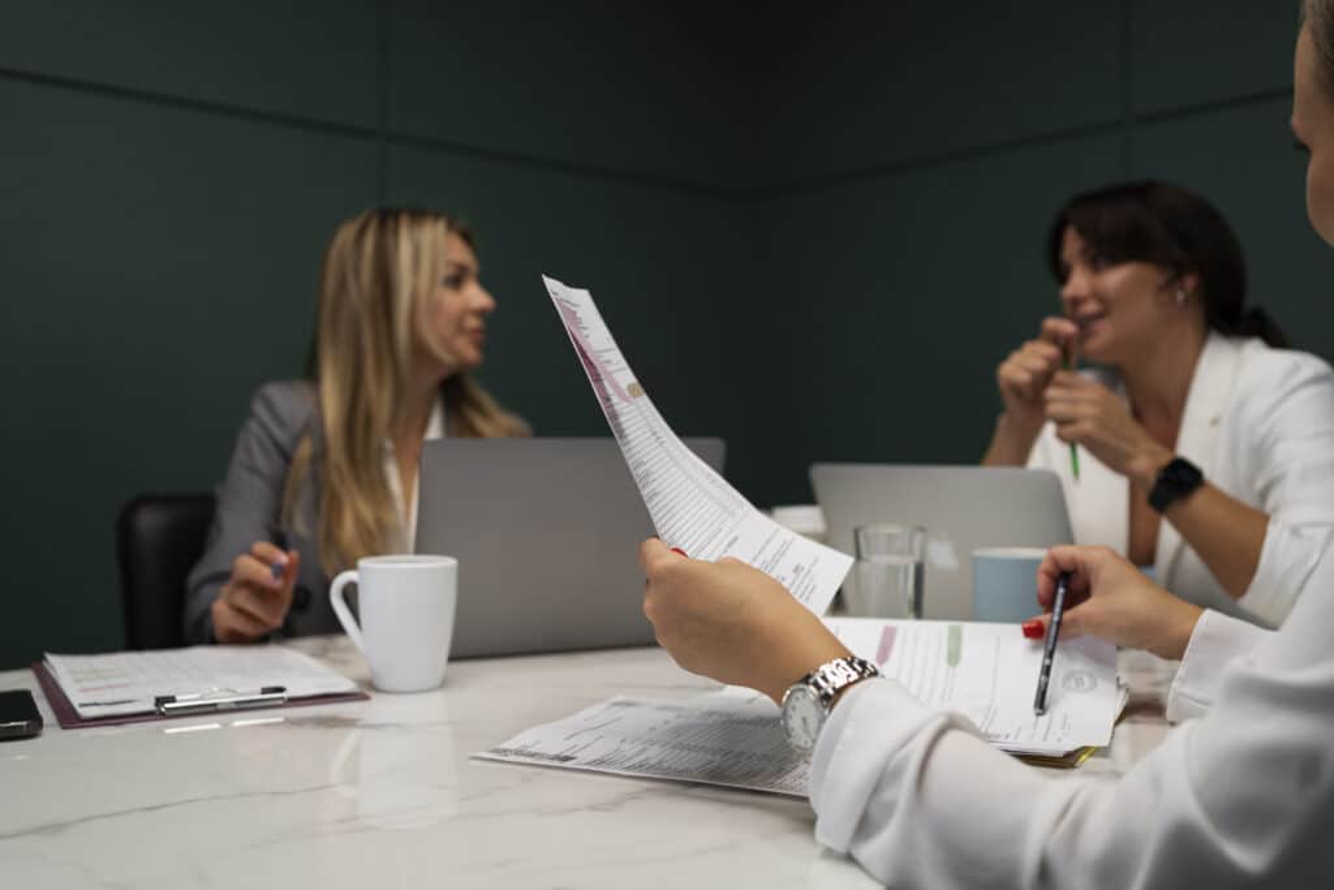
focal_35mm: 35
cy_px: 445
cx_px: 667
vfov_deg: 37.9
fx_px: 1297
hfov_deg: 54.4
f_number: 2.8
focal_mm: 35
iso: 640
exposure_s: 1/250
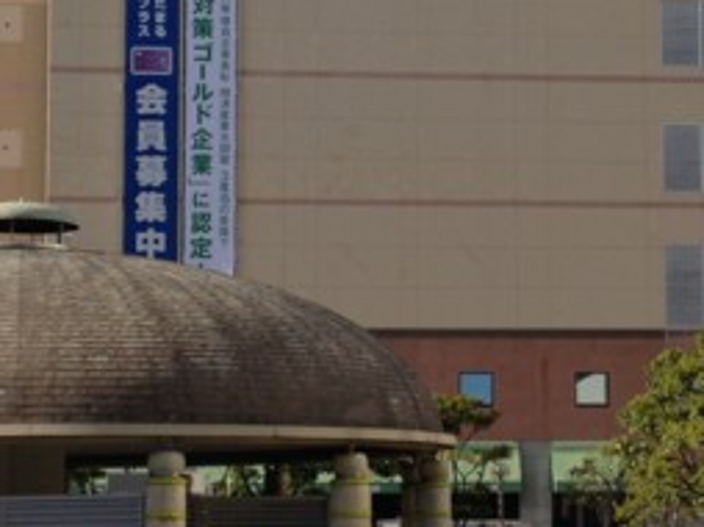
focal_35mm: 104
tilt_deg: +5.0
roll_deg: +0.5
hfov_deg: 18.8
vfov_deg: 14.2
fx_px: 2113
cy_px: 294
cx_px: 482
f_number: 2.4
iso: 50
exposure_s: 1/1205
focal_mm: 4.12
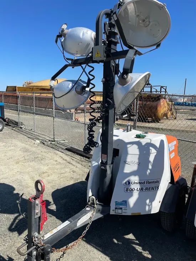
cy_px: 130
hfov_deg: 53.1
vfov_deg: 67.3
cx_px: 98
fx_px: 196
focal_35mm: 26
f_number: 1.6
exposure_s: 1/3731
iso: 32
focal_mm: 4.2
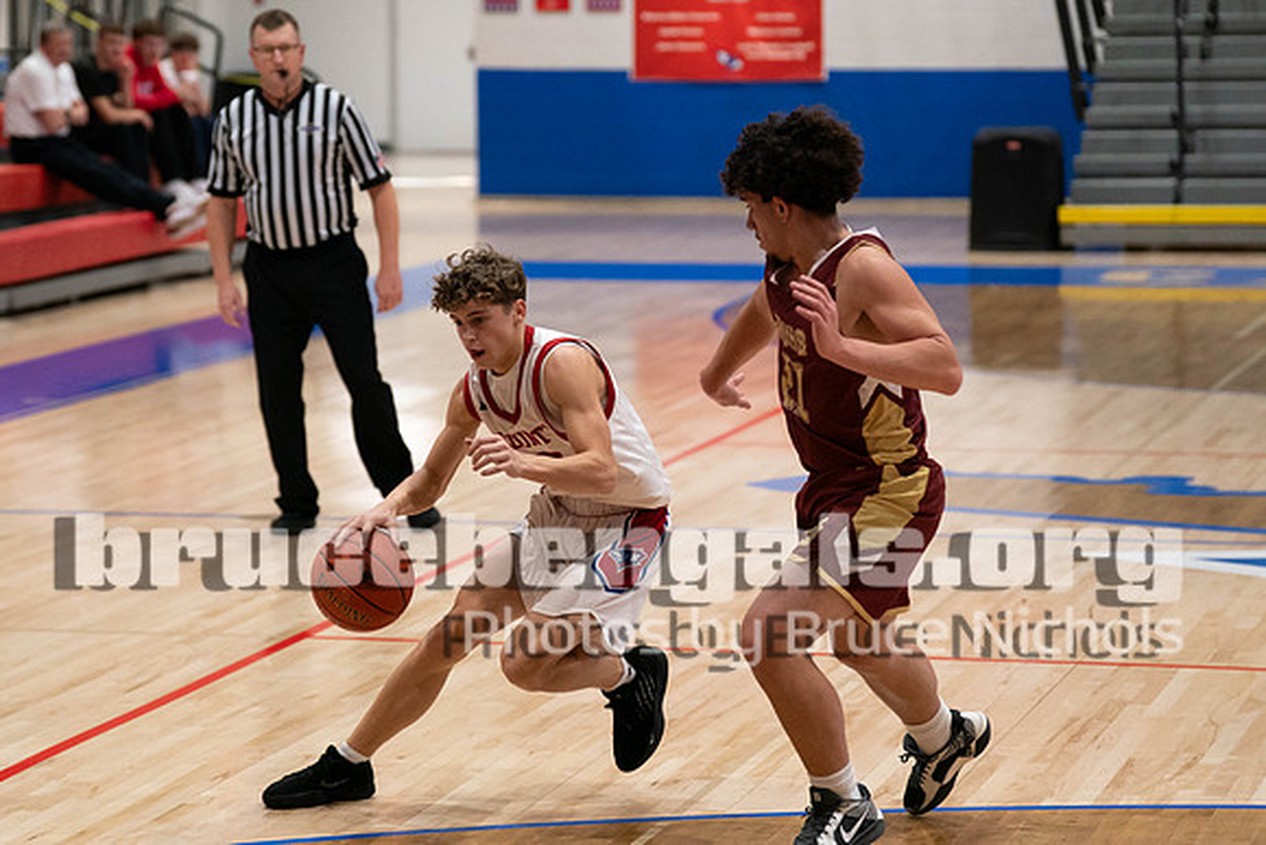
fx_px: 5123
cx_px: 529
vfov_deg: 9.4
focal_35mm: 146
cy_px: 392
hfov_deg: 14.1
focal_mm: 107
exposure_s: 1/1000
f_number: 2.8
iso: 3200
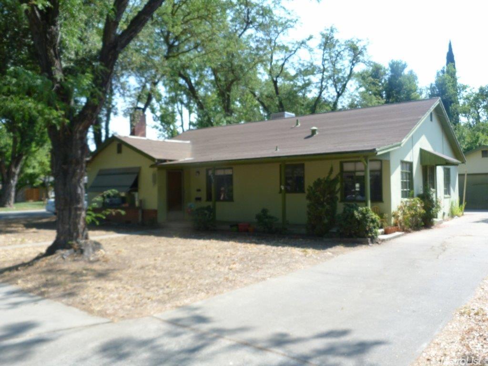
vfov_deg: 46.8
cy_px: 183
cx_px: 244
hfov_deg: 60.0
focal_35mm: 30
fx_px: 423
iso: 80
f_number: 3
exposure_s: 1/320
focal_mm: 5.4
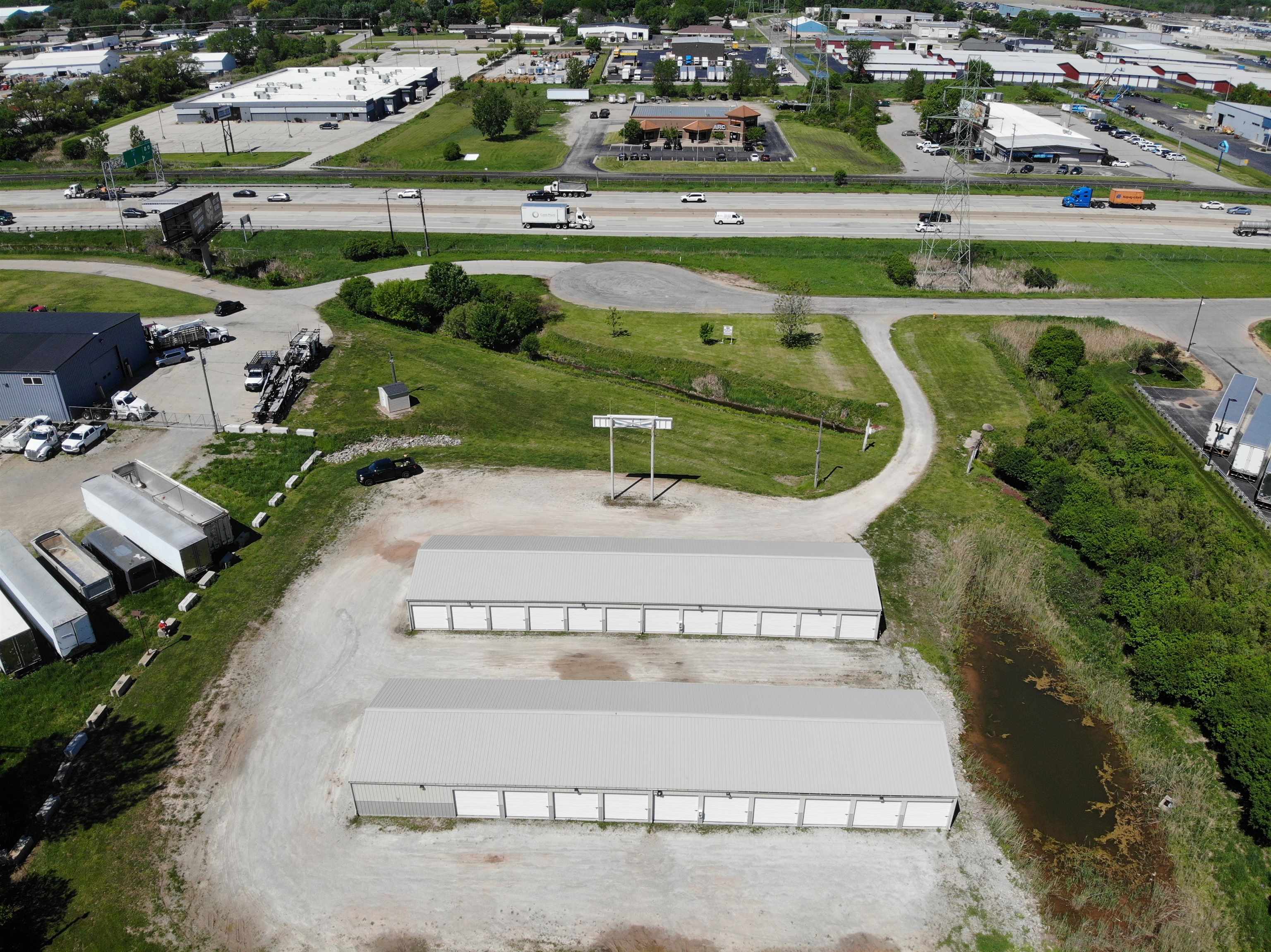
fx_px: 881
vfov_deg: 56.8
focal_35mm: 24
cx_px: 636
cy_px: 476
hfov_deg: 71.6
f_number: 2.8
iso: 100
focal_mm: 4.5
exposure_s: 1/1433
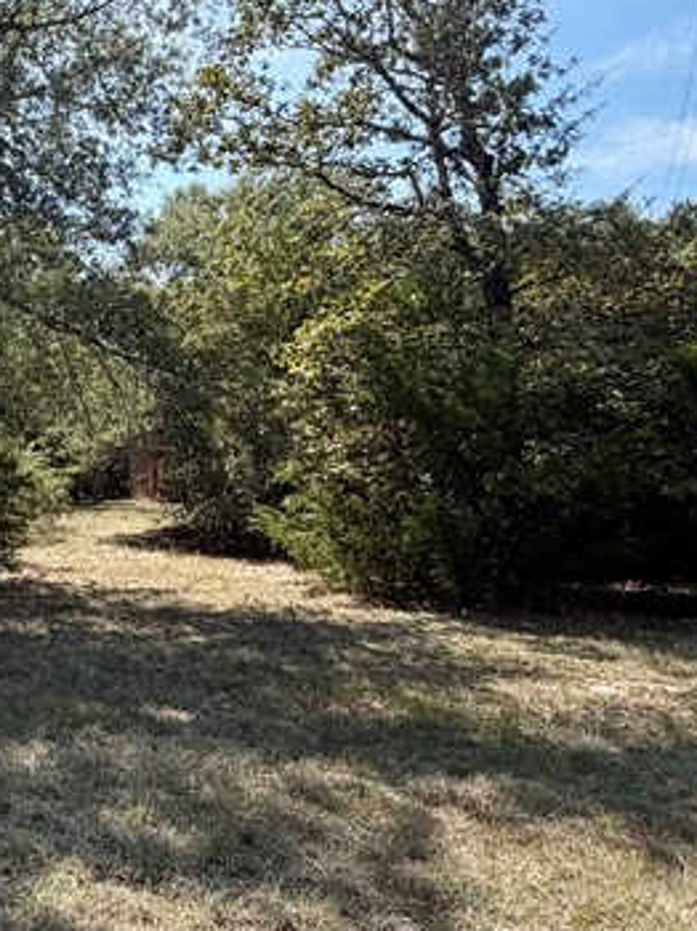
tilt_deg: +3.2
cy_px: 388
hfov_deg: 28.4
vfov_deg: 45.6
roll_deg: -0.6
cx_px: -226
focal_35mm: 41
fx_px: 1102
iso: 32
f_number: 2.2
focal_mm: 2.22
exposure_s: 1/770
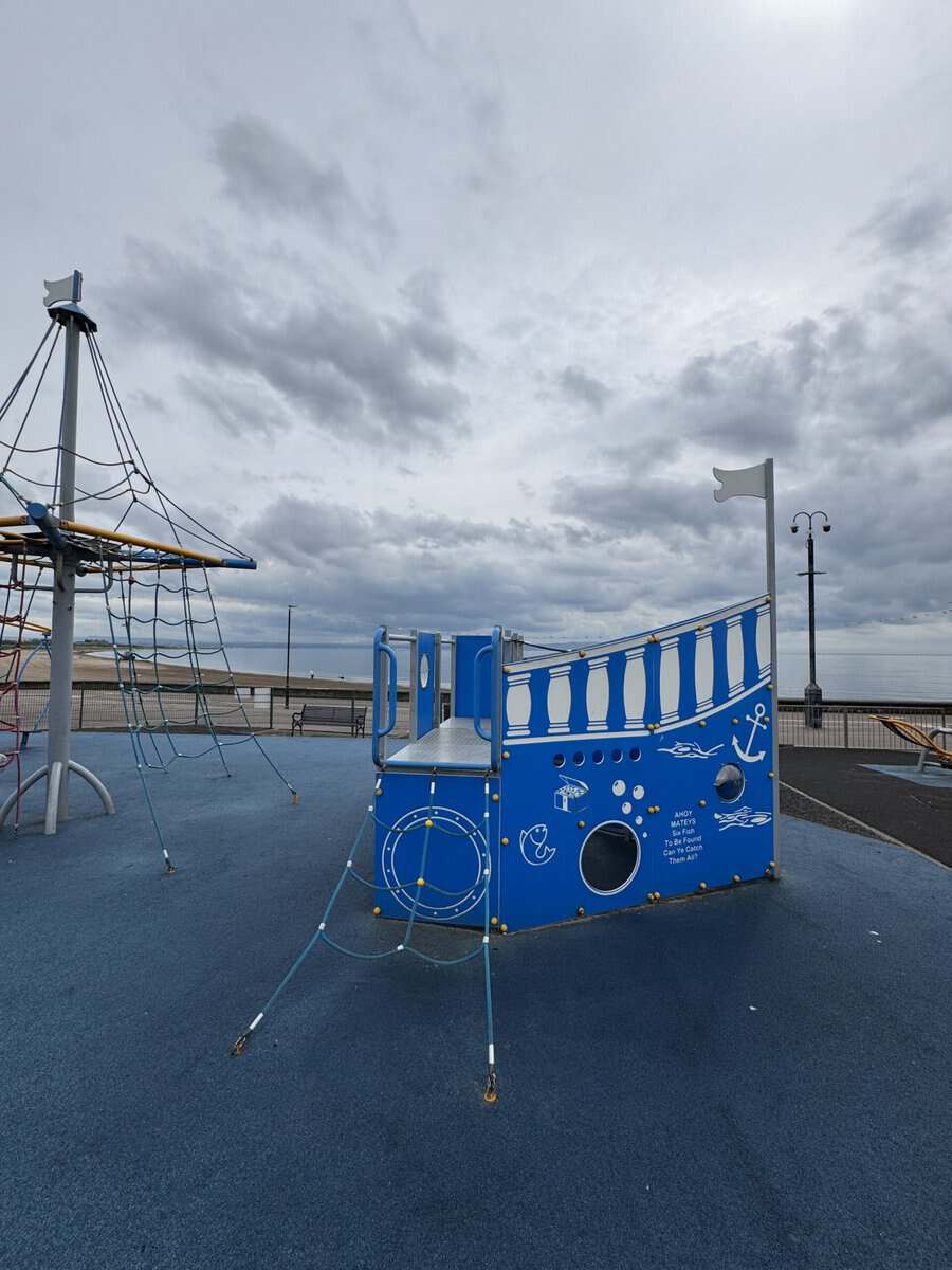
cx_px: 476
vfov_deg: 102.1
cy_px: 635
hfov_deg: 85.7
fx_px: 513
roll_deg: -0.9
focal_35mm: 14
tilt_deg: +2.9
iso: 40
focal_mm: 2.22
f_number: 2.2
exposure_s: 1/3906
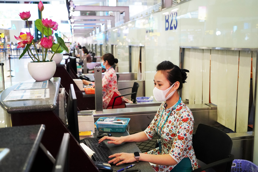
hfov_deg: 51.9
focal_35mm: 37
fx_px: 265
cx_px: 129
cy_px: 86
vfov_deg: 35.9
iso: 4000
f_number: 4
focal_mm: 37
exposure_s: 1/160
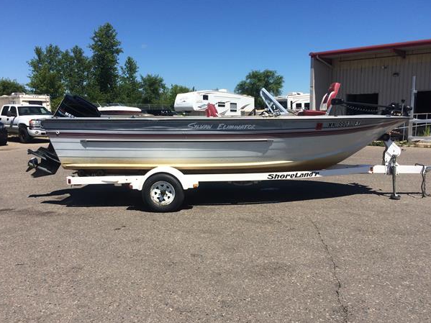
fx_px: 386
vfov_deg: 45.4
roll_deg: +1.5
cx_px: 222
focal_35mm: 31
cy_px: 169
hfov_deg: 58.3
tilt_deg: -8.5
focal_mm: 4.15
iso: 32
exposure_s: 1/2415
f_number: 2.2
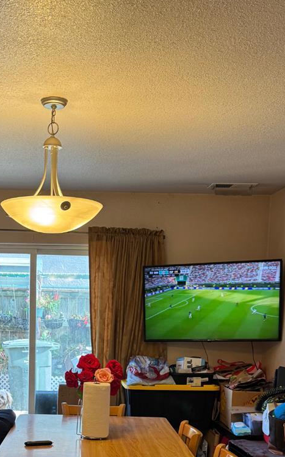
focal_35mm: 51
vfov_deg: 37.6
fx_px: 634
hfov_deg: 25.0
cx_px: 73
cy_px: 387
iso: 160
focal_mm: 6.76
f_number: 1.78
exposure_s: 1/120
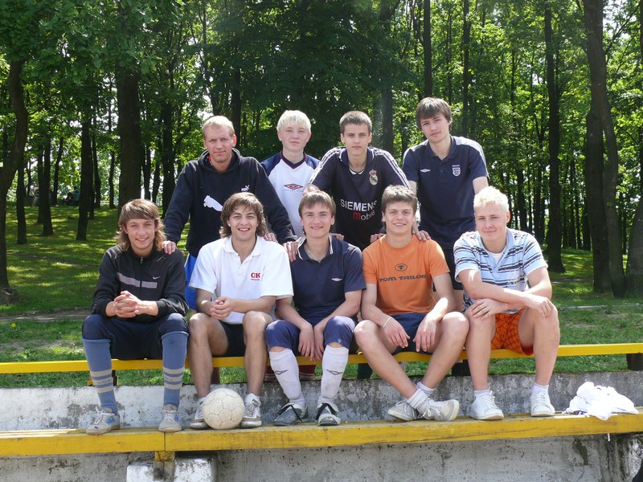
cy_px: 241
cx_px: 322
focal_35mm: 50
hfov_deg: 38.2
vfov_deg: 29.1
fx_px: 929
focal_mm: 9
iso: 100
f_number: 4
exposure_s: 1/200
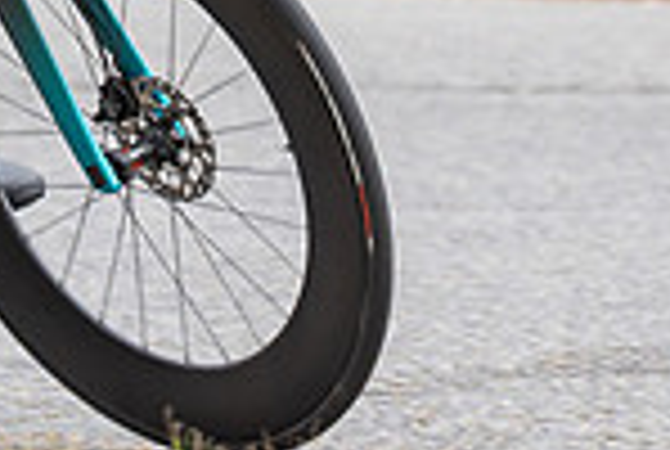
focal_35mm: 580
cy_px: -509
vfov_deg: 2.4
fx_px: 10816
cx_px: -86
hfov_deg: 3.5
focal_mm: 116
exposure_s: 1/1000
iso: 800
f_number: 4
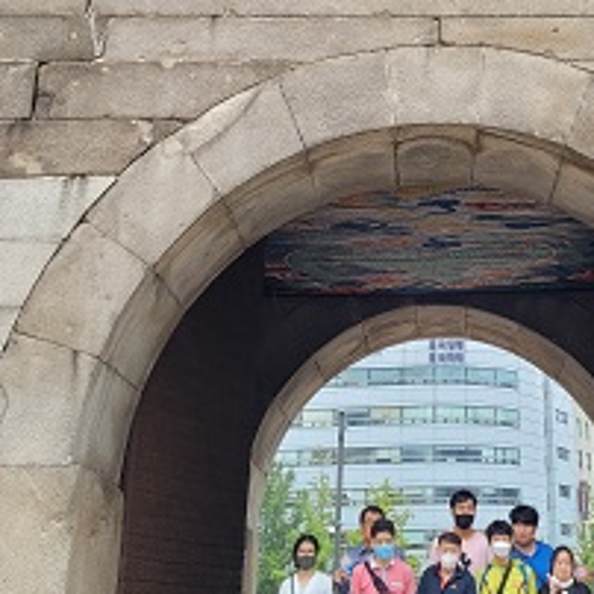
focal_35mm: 69
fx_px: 1340
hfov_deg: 24.6
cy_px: -22
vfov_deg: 23.8
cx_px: 485
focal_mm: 5.4
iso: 40
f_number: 1.8
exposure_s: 1/100
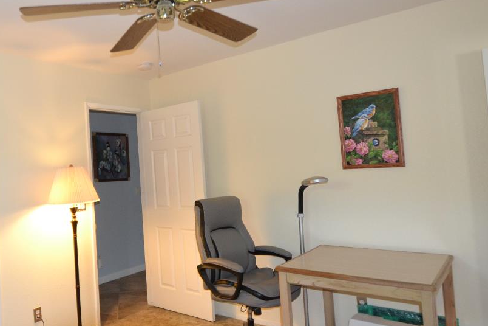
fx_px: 380
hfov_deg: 62.7
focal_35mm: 28
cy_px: 145
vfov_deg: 46.3
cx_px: 138
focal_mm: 10
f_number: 3.5
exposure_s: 1/60
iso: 1000
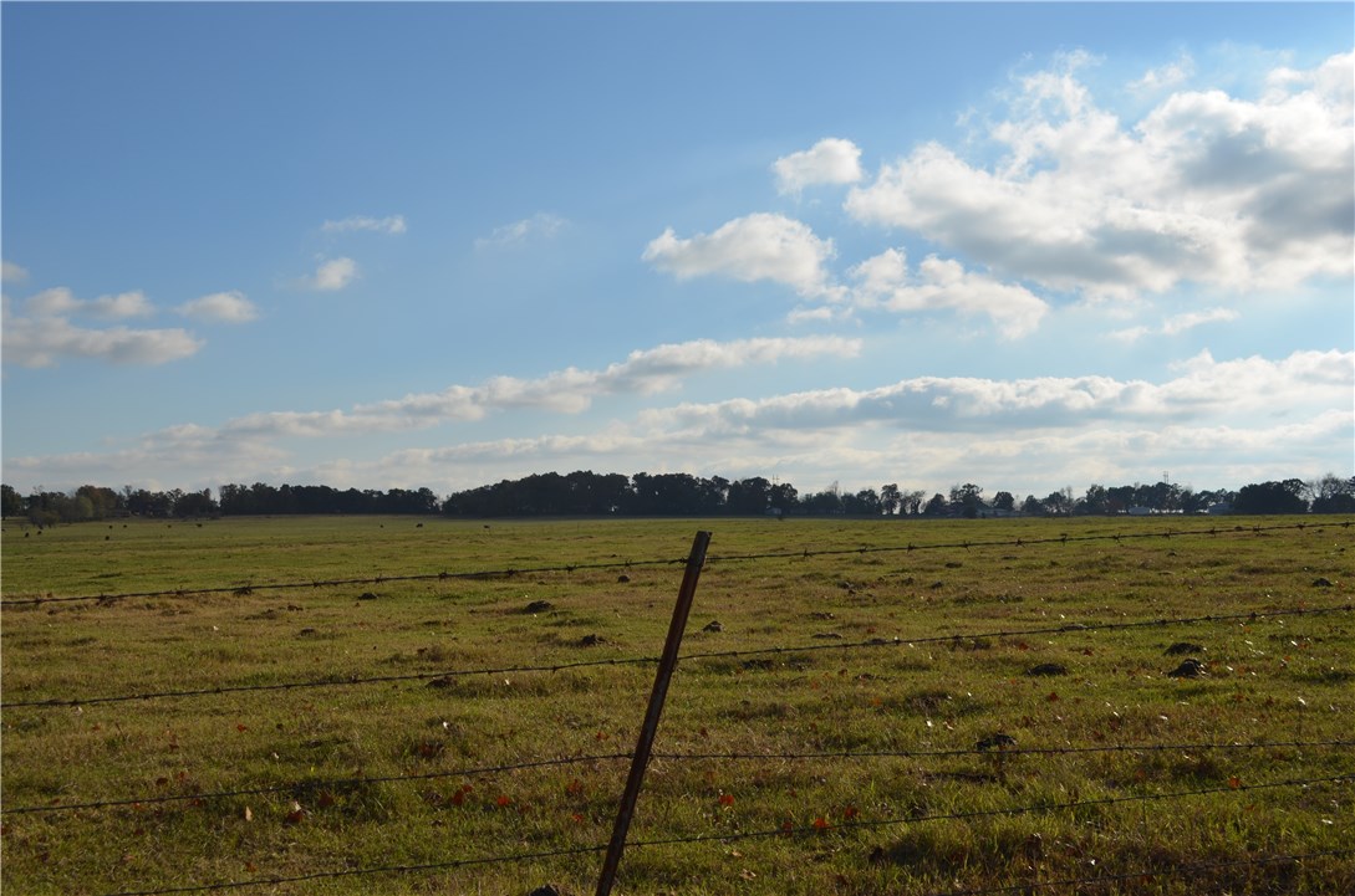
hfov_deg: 46.5
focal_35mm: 42
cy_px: 448
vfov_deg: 31.7
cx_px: 678
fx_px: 1577
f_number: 10
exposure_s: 1/400
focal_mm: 28
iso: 100
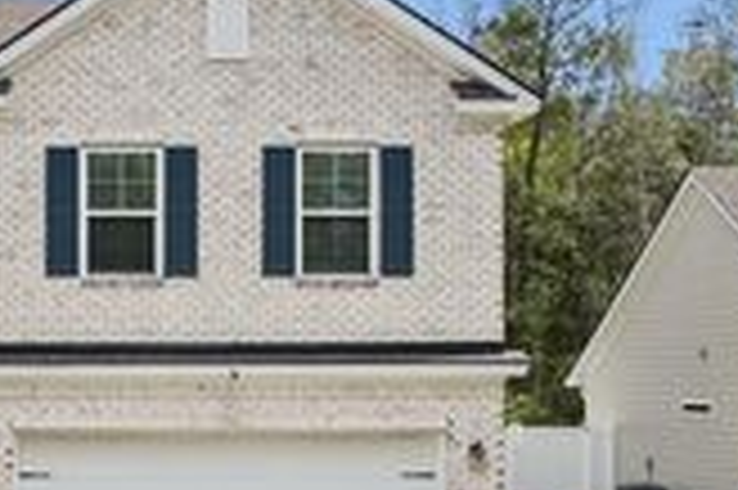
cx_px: -14
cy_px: 366
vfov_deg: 20.1
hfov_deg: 28.1
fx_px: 1372
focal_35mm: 67
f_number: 2.8
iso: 110
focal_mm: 8.38
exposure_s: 1/3000
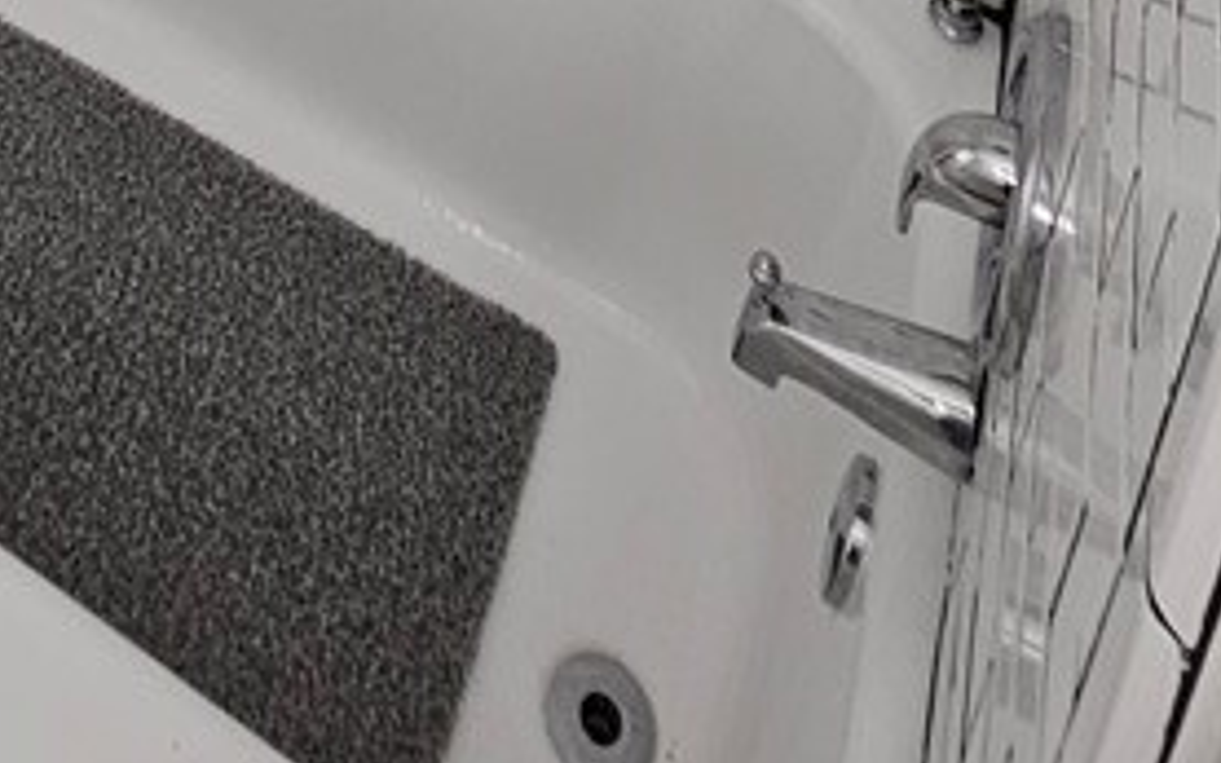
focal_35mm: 51
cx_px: 203
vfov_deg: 13.3
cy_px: -1275
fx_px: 1697
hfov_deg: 37.8
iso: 125
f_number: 2.2
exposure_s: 1/60
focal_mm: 2.2
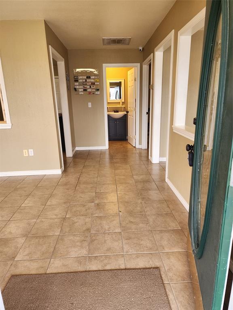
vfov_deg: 73.9
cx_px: 116
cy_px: 155
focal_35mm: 23
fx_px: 206
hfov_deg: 58.9
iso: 200
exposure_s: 1/120
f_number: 1.8
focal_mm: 6.4
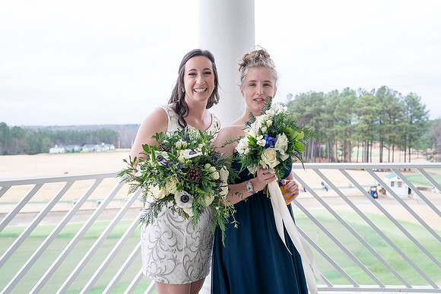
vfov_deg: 36.5
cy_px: 143
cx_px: 215
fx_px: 446
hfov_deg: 52.6
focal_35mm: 36
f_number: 4
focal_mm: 35
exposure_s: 1/250
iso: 200
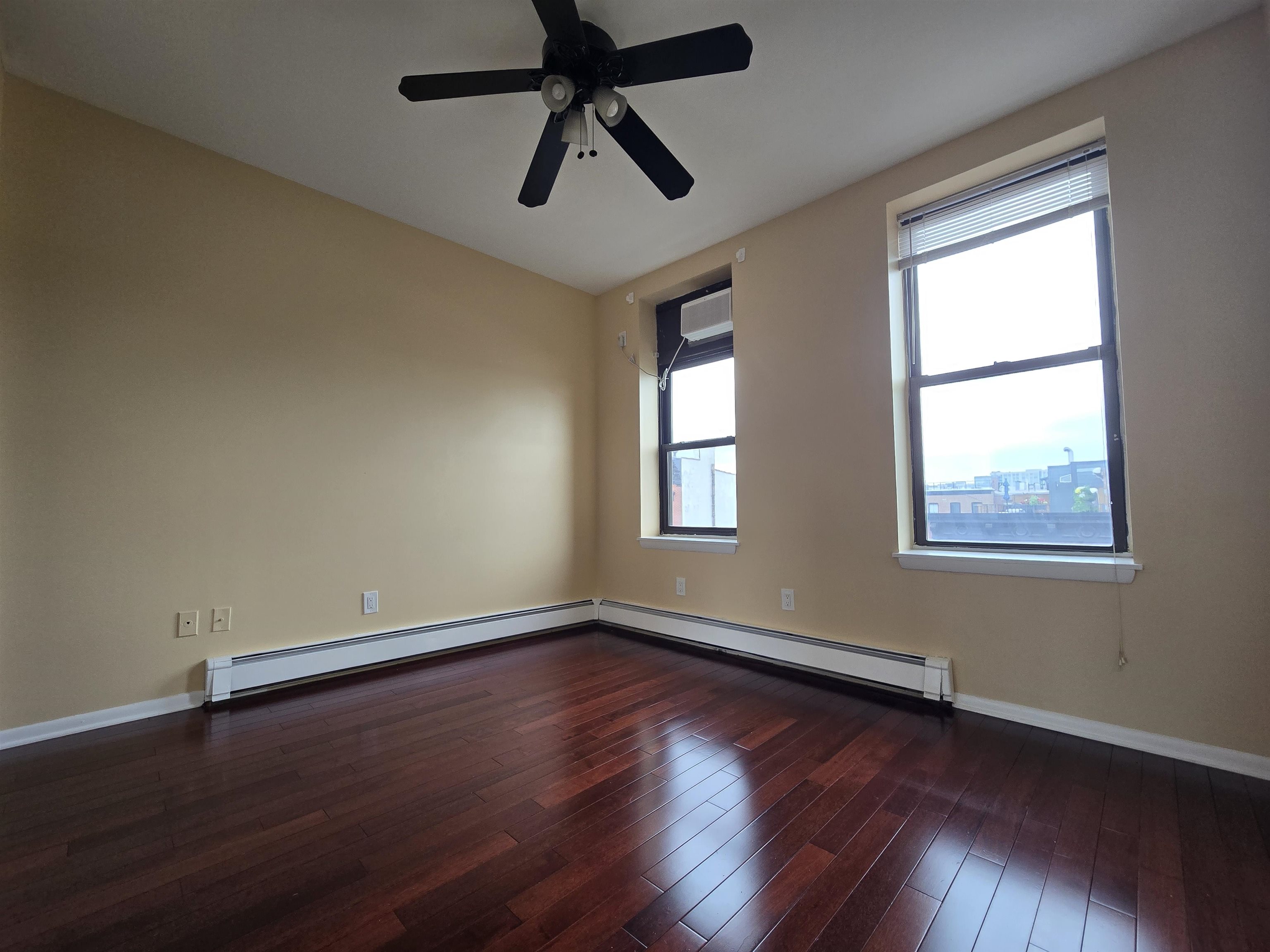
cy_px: 476
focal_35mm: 13
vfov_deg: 89.9
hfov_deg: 106.2
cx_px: 635
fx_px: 477
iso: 80
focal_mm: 2.2
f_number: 2.2
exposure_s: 1/60
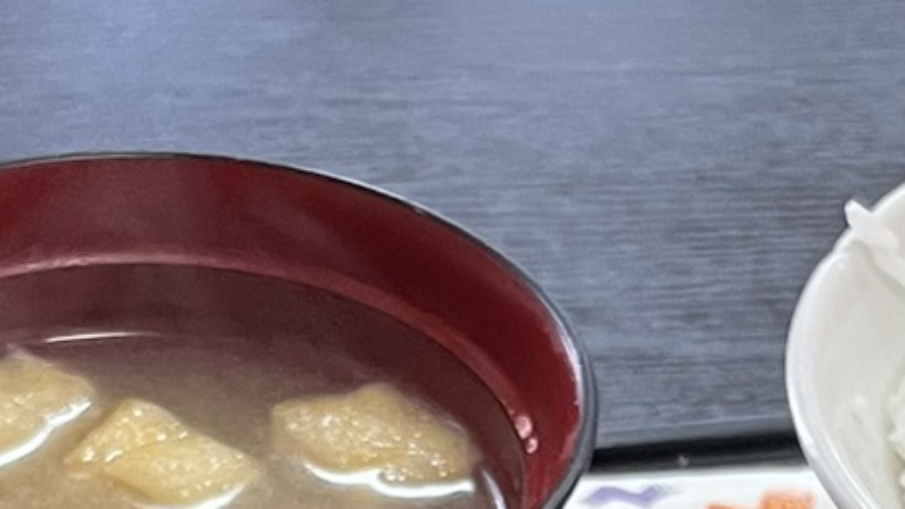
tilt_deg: -50.1
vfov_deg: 8.5
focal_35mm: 127
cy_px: 1357
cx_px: 341
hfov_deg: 16.9
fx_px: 3047
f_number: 1.6
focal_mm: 4.2
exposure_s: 1/50
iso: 125
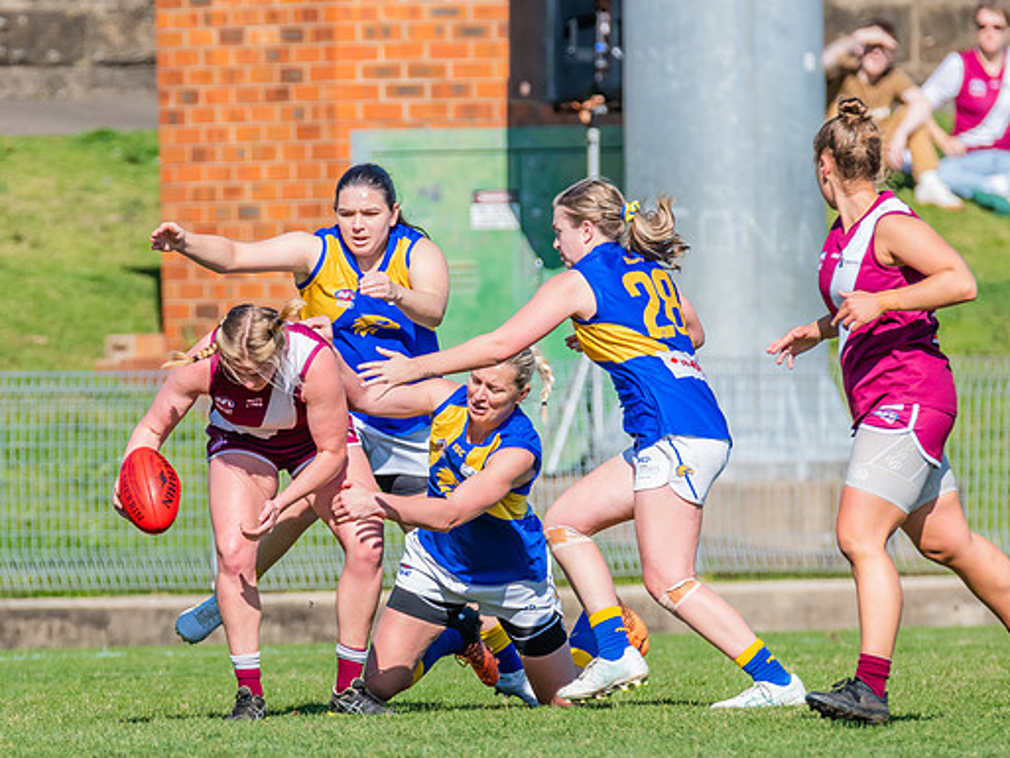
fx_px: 24982
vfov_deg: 1.7
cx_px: 378
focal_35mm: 856
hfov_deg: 2.3
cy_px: 378
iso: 800
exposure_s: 1/1600
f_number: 9
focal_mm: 500
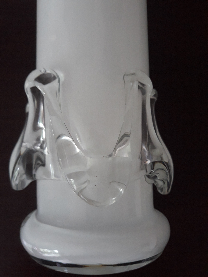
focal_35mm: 27
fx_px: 216
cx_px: 104
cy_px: 138
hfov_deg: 51.4
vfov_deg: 65.3
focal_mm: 3.71
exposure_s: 1/50
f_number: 1.7
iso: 250
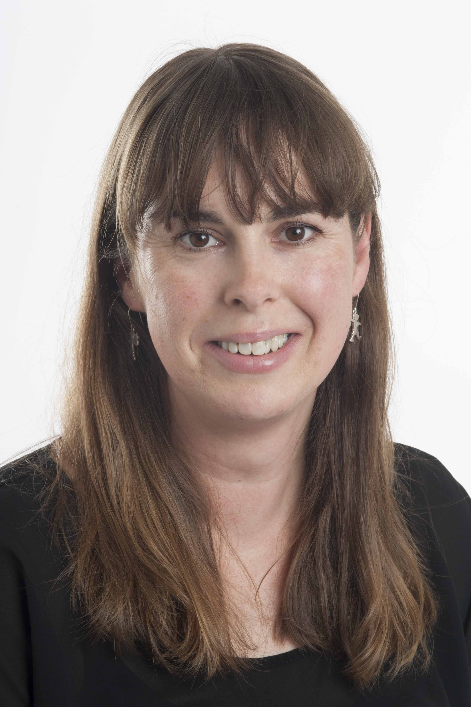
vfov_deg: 19.5
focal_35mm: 105
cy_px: 354
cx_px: 236
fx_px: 2063
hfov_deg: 13.0
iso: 400
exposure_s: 1/200
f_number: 29
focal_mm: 105
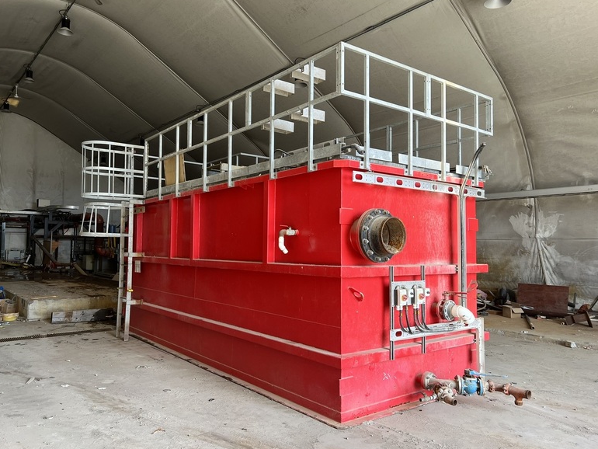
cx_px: 291
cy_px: 228
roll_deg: -1.2
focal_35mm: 27
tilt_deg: +1.6
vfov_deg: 51.4
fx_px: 467
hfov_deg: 65.3
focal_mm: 5.7
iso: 50
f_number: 1.5
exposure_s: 1/171
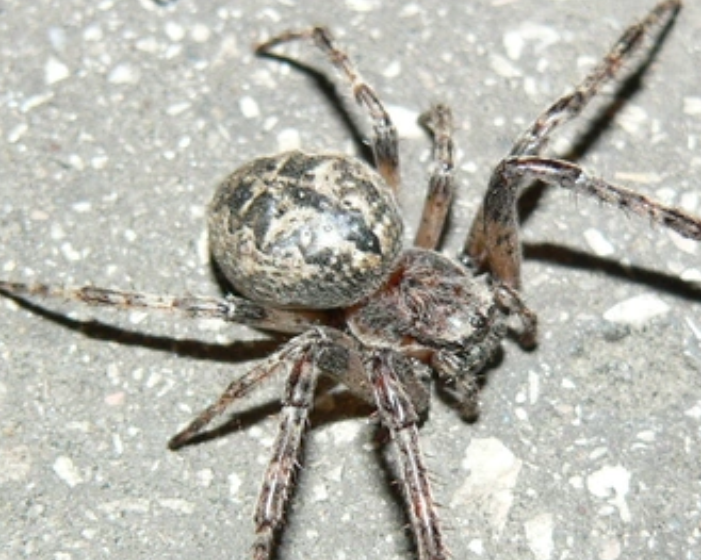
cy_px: 402
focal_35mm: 150
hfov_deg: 12.9
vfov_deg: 10.3
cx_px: 349
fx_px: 3111
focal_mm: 13.2
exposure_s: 1/60
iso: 100
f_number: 4
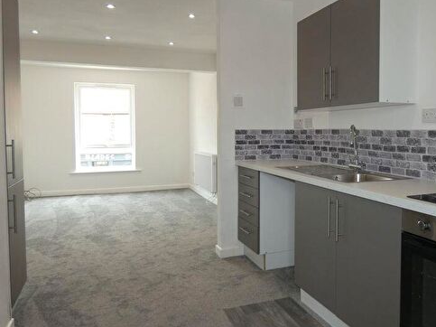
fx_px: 365
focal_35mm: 29
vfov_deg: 48.1
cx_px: 273
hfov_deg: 60.8
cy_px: 146
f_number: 2.8
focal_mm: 3.6
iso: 100
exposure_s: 1/60
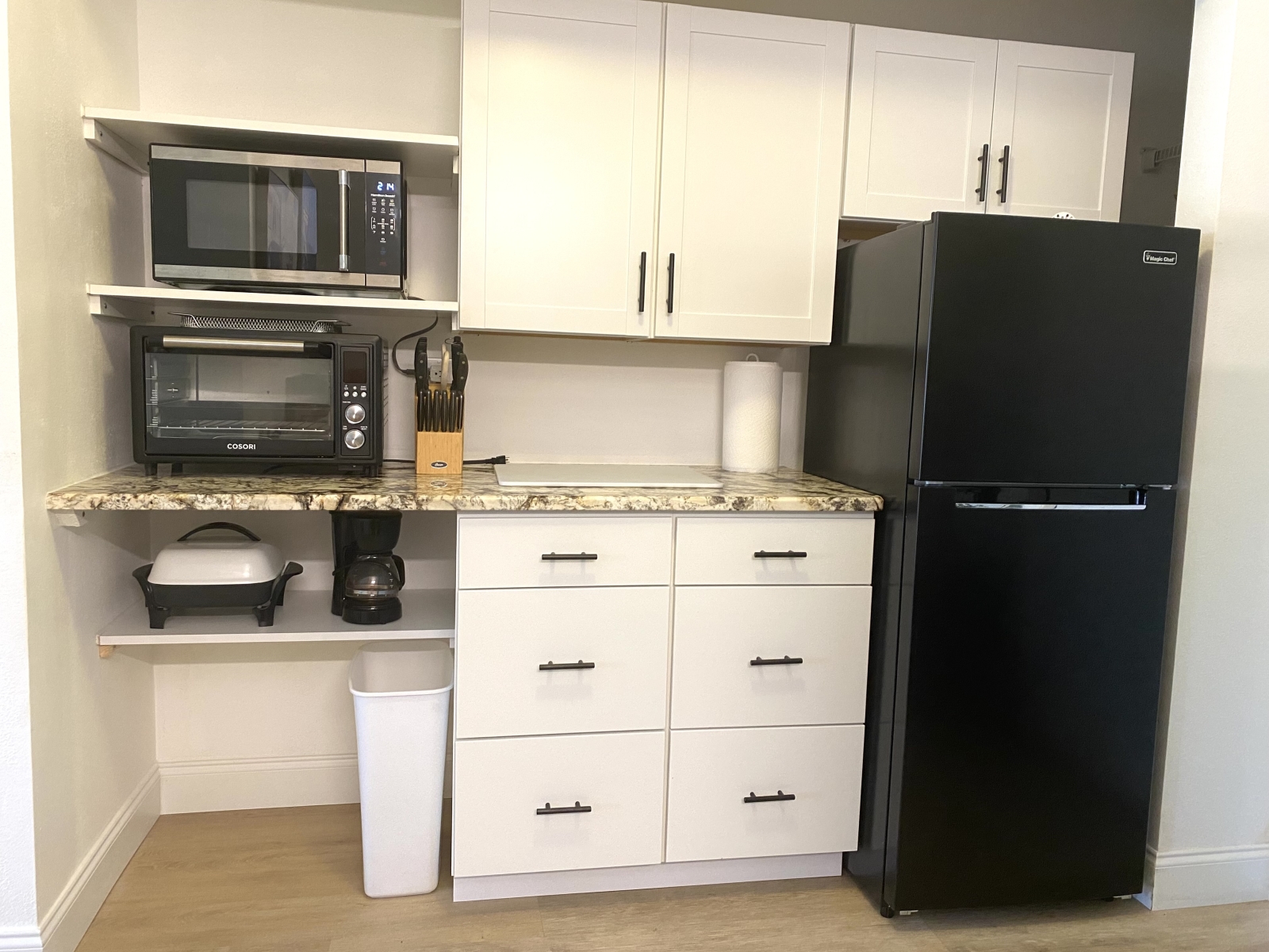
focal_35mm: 26
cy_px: 476
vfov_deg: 53.1
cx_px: 634
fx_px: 953
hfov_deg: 67.3
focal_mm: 4.25
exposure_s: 1/60
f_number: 1.8
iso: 200
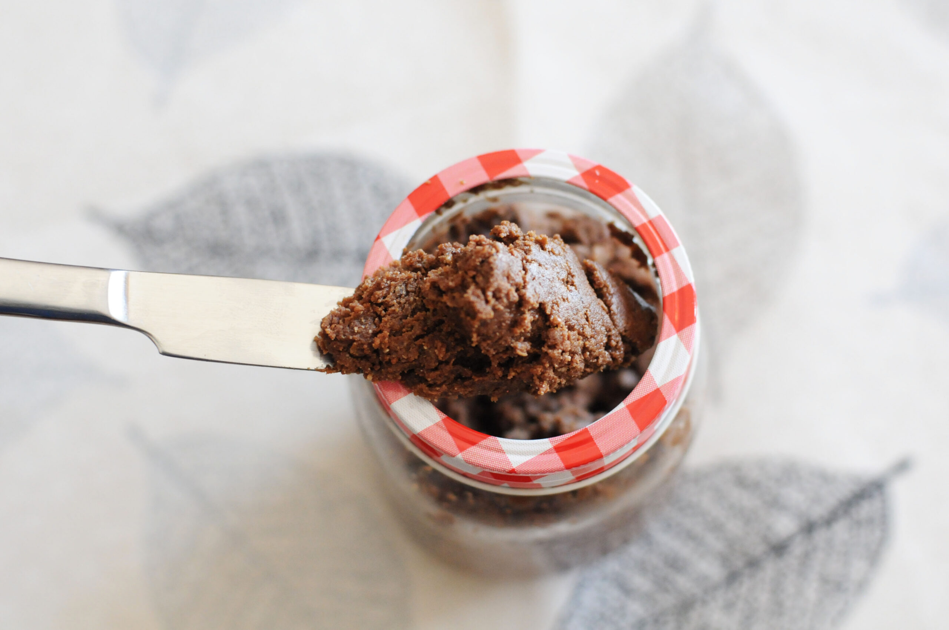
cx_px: 474
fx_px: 1975
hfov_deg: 27.0
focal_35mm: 75
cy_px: 315
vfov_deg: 18.1
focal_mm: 50
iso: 1250
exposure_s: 1/125
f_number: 3.2
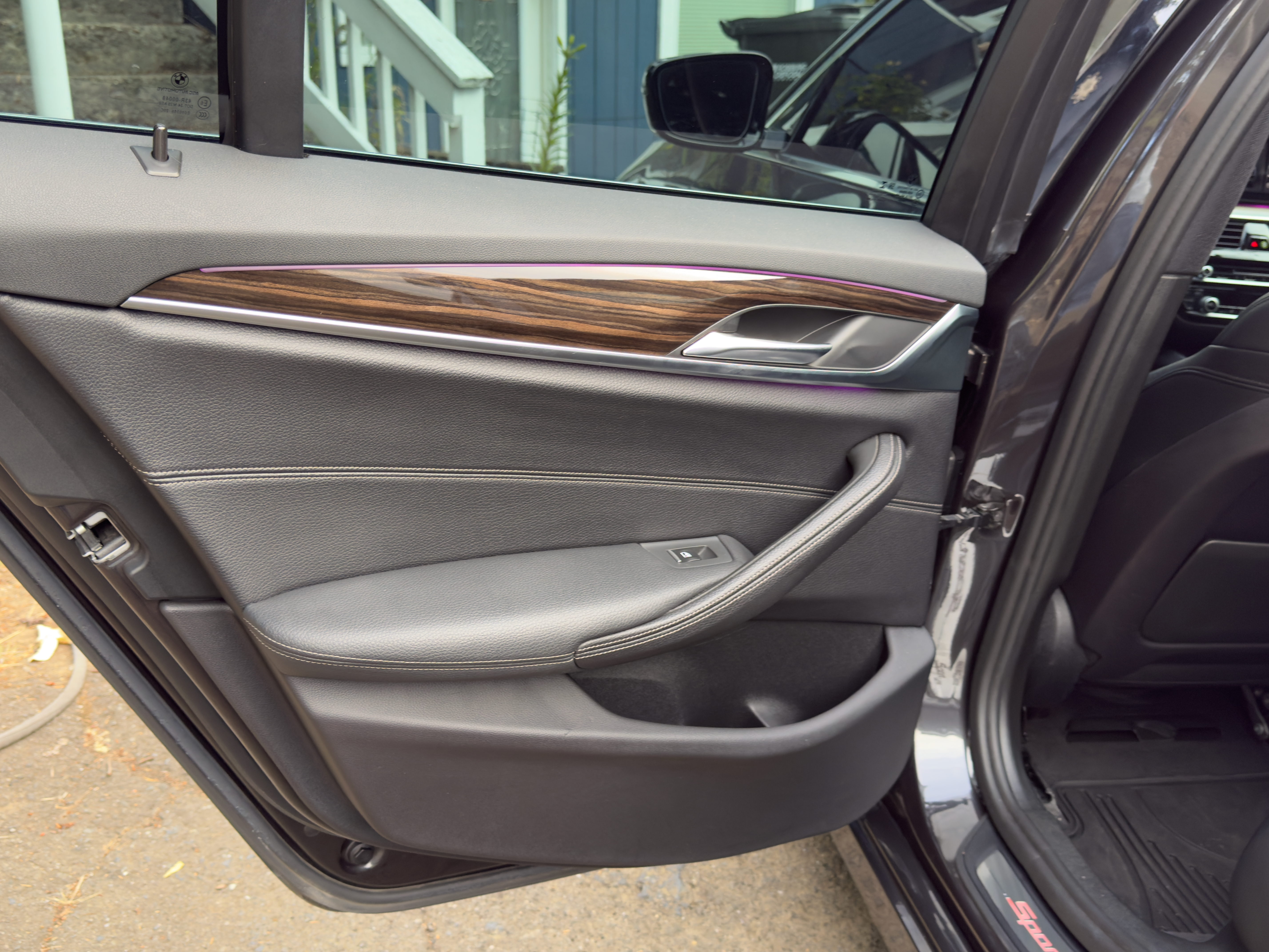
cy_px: 476
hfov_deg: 52.6
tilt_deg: -17.8
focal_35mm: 35
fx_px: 1283
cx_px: 634
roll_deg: -1.0
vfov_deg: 40.7
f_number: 1.78
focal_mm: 6.76
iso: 125
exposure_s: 1/60
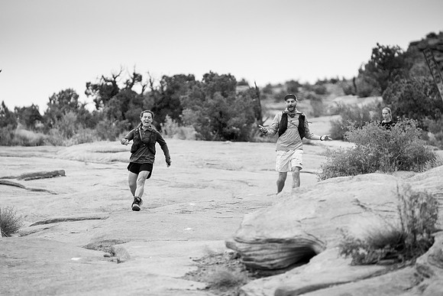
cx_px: 222
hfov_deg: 10.3
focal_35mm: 200
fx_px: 2462
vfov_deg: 6.9
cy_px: 148
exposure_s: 1/3200
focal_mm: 200
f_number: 3.2
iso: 3200
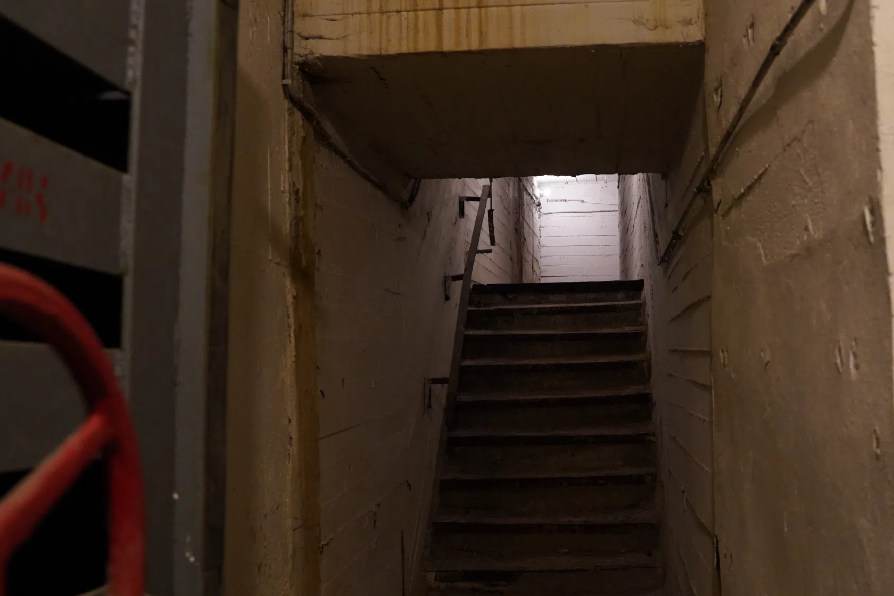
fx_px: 993
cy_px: 266
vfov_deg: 33.4
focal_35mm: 40
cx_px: 553
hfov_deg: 48.1
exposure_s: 1/60
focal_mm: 28
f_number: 5
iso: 5000
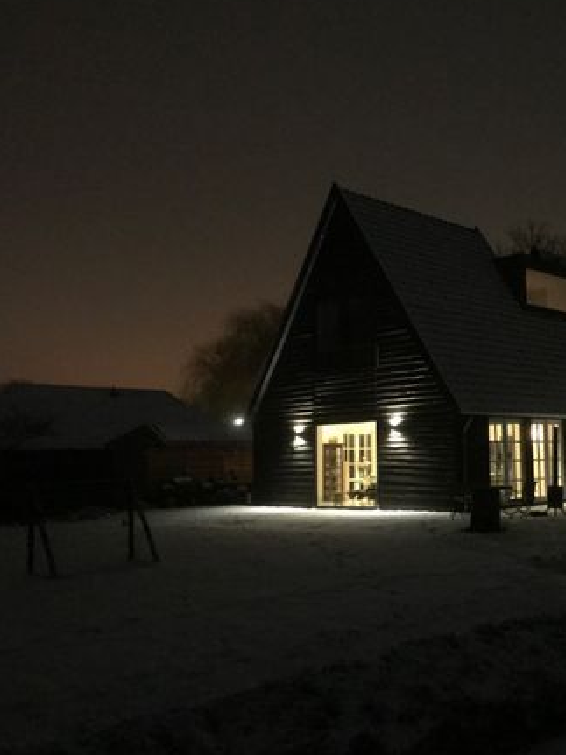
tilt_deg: +6.4
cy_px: 368
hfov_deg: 35.8
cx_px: 440
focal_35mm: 39
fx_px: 851
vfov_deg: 47.9
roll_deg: +0.8
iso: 640
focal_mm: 3.99
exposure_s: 1/4
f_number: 1.8
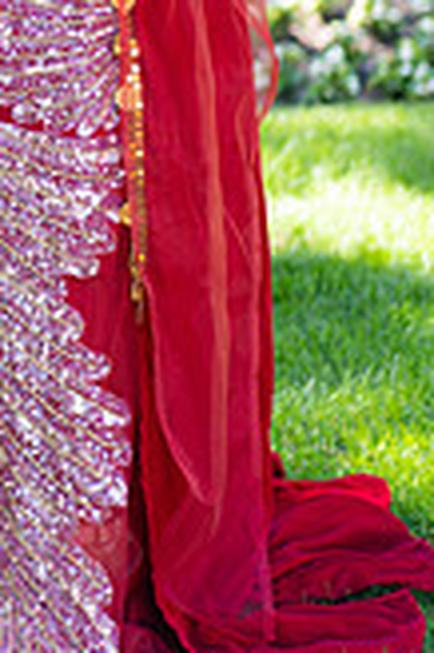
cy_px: -155
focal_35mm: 151
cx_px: -76
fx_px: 2736
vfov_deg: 13.2
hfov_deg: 9.0
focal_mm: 55
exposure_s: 1/250
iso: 100
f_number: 1.8
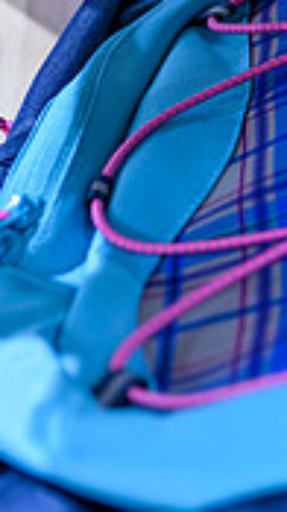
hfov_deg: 8.5
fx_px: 1629
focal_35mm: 120
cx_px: 843
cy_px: 60
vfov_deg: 17.6
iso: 1000
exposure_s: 1/160
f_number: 2.8
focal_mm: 34.5
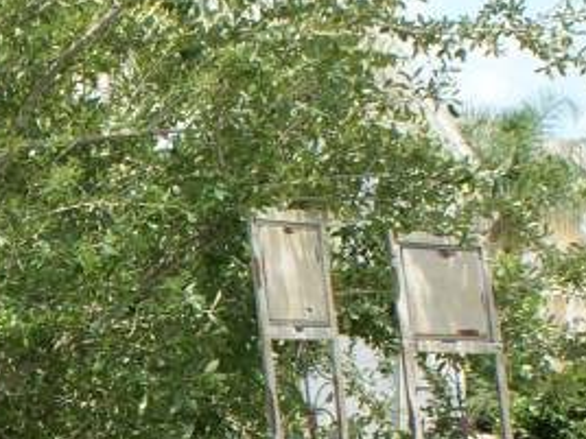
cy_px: 470
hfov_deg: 13.5
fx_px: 2370
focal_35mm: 140
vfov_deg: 10.5
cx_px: -230
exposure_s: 1/80
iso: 100
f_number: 9
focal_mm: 26
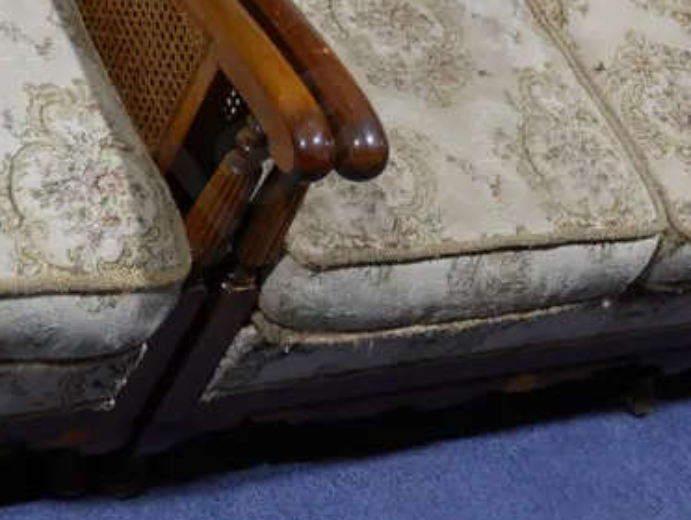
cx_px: 412
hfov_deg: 25.3
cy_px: 42
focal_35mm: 77
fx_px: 1539
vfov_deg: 18.8
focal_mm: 14
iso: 200
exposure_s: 1/80
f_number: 3.5
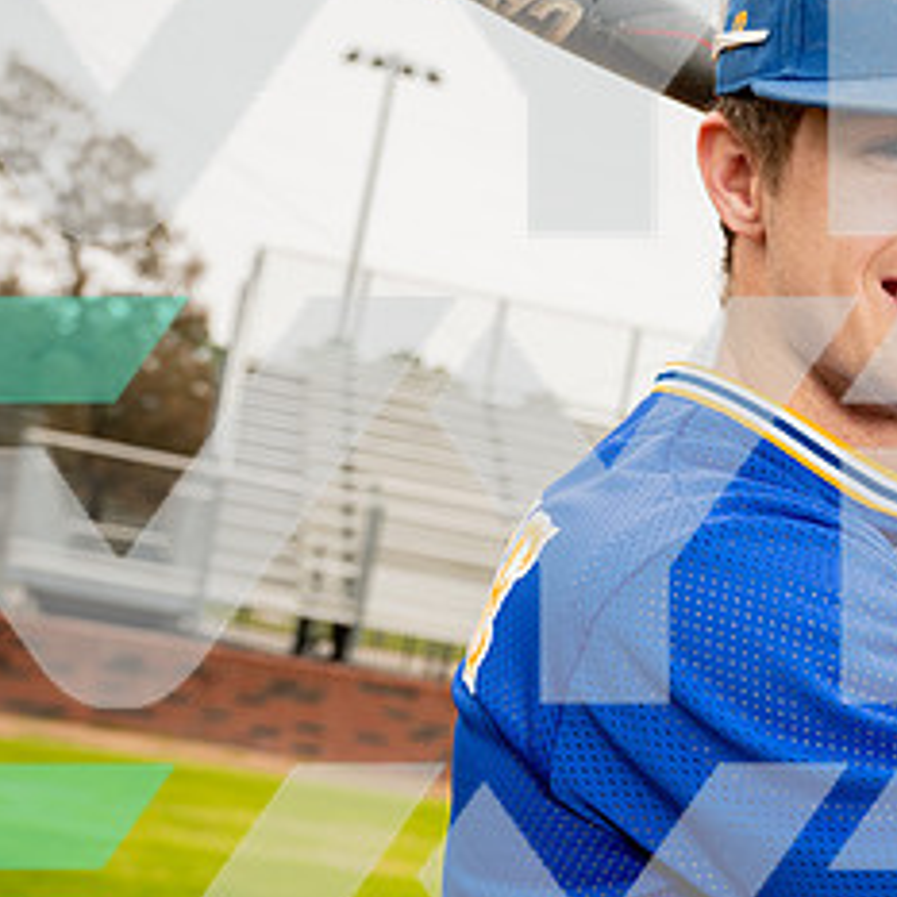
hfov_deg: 22.9
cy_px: 502
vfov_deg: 23.3
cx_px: 766
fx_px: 2169
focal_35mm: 74
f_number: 5
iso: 200
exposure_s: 1/250
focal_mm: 35
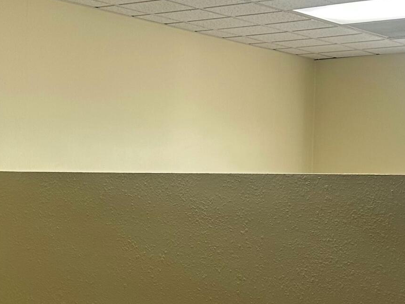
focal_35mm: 84
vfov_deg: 17.5
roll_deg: -1.3
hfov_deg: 23.0
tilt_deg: +0.0
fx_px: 983
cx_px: 84
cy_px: 205
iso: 160
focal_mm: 6.86
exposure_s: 1/120
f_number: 1.78
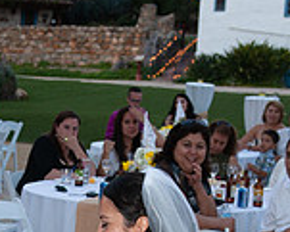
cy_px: 343
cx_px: 54
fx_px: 988
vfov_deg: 12.8
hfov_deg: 16.6
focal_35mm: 115
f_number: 4
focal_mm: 32
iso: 800
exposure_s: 1/125
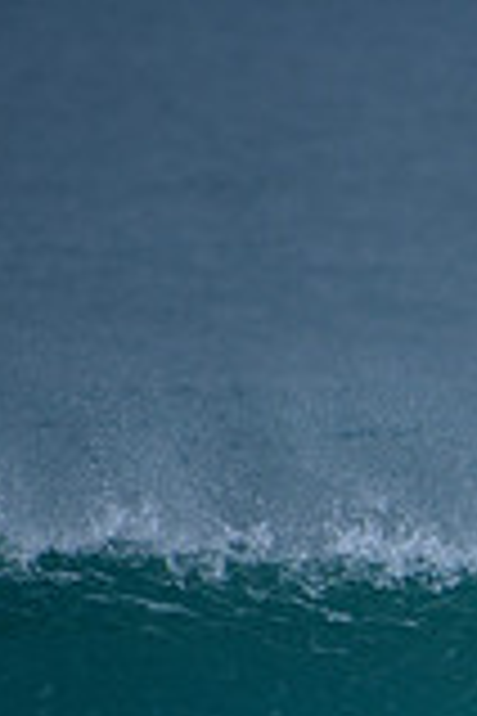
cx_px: 1062
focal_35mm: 1857
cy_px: 795
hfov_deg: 0.7
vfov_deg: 1.1
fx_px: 36905
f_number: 5.6
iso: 400
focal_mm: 500
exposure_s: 1/2000
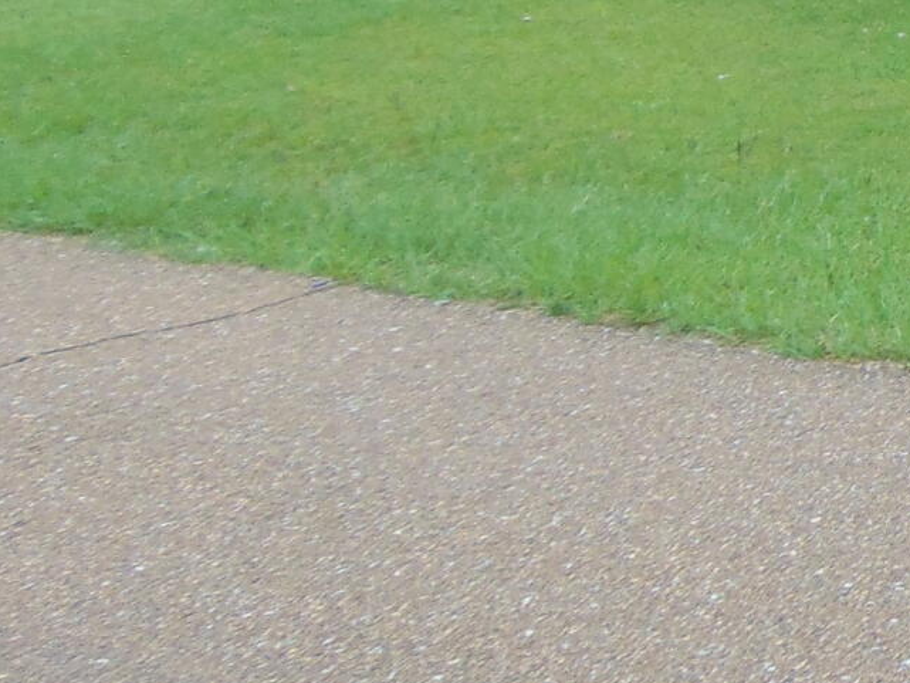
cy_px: -186
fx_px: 3076
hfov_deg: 14.8
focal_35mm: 117
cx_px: 1604
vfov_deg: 12.3
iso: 80
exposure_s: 1/320
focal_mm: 4.5
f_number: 3
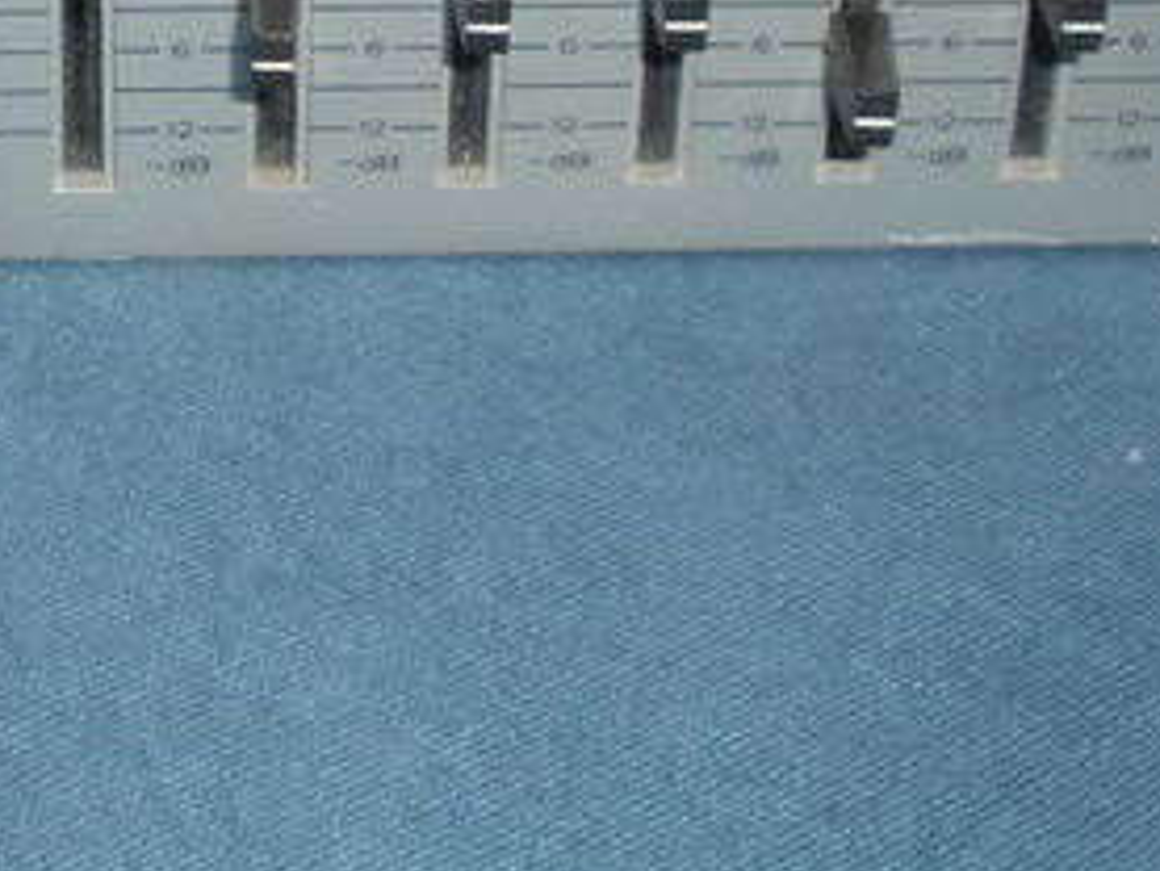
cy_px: 84
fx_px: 4358
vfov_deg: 11.3
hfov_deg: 15.0
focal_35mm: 130
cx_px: 96
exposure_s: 1/60
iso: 64
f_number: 3.5
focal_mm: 6.3
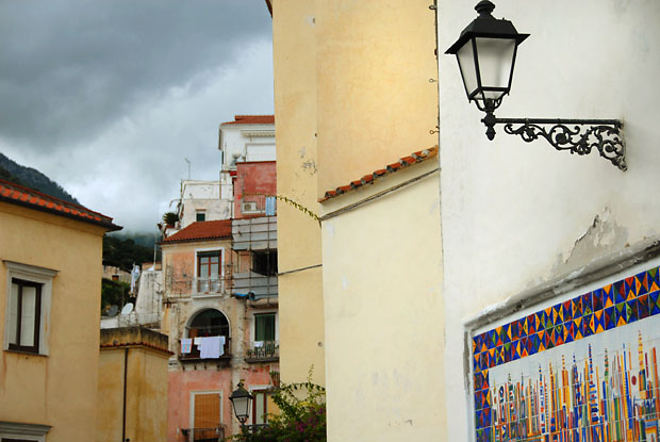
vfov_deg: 16.6
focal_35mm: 82
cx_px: 330
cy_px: 221
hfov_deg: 24.6
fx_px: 1514
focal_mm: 55
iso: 100
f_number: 4.8
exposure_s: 1/400
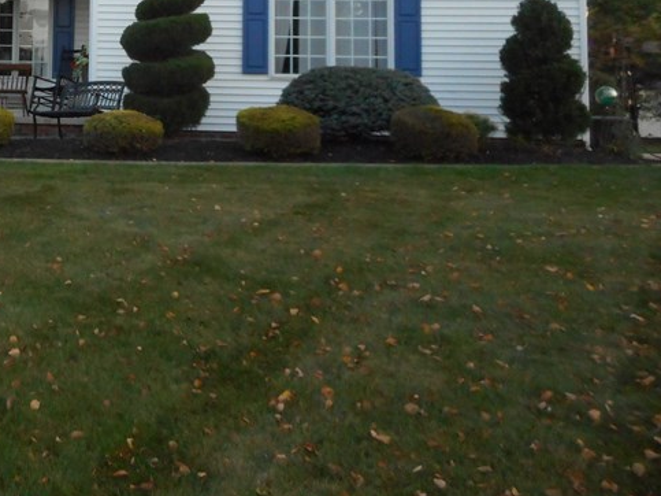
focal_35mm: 53
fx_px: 1012
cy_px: 27
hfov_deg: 33.2
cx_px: 4
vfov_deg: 26.4
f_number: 3.7
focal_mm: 4.5
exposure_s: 1/30
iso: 280
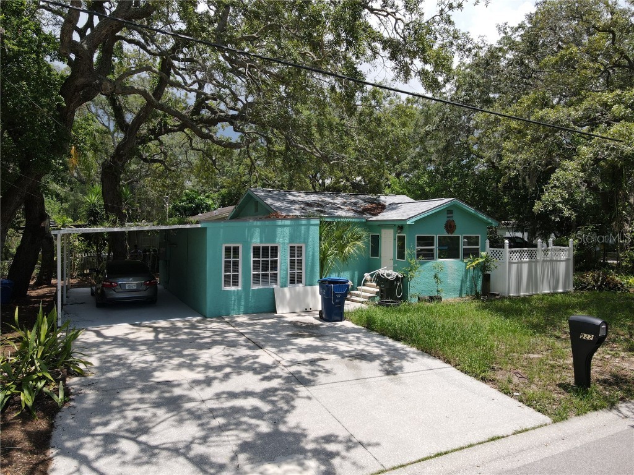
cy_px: 238
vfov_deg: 56.8
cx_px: 317
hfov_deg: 71.6
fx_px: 440
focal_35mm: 24
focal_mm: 4.5
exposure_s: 1/500
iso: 100
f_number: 2.8
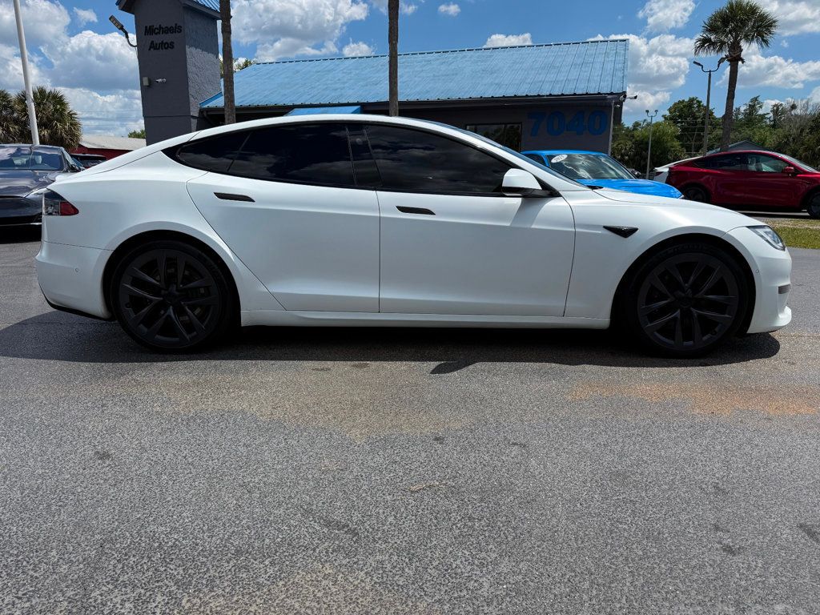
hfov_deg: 71.6
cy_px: 308
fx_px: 569
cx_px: 410
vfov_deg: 56.8
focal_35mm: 24
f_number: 1.78
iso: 80
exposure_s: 1/6173
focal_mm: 6.76
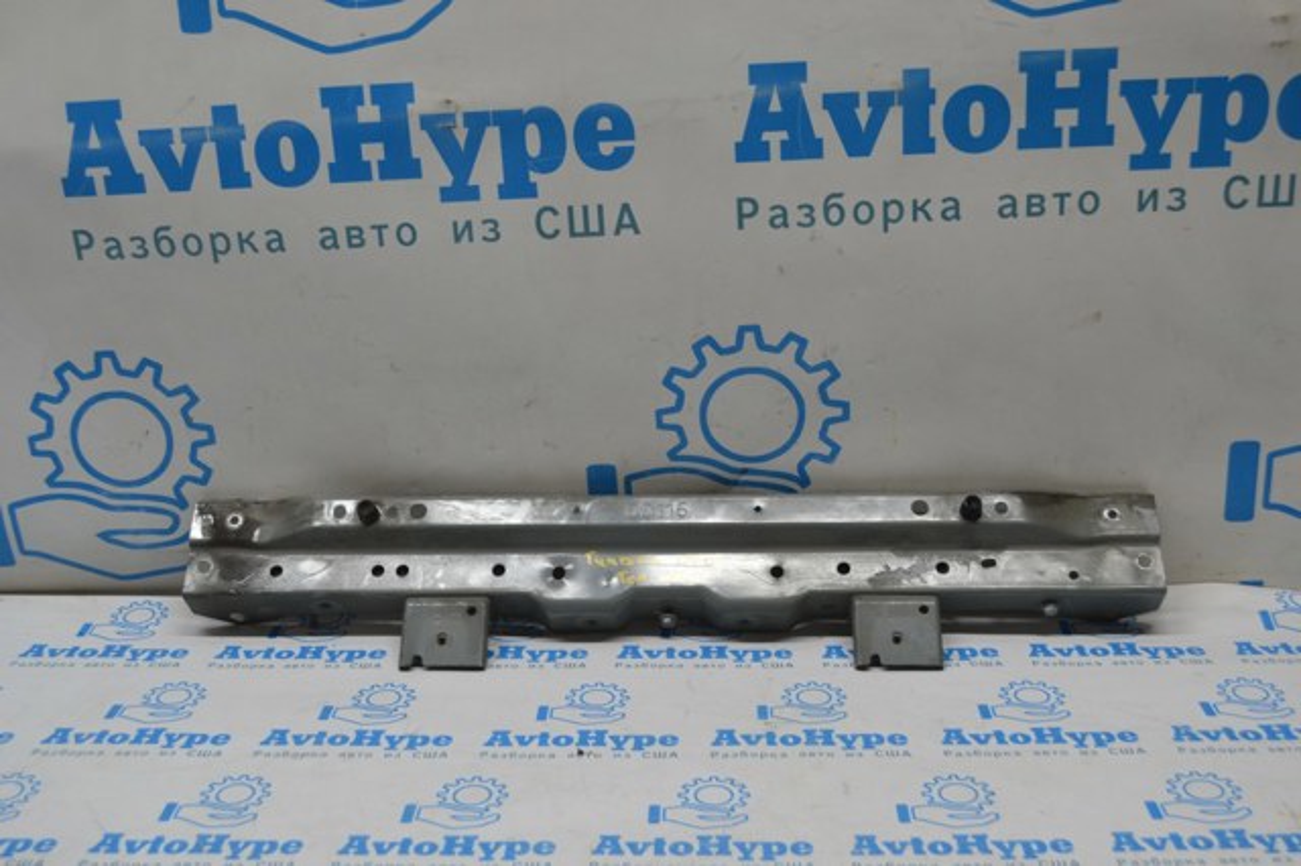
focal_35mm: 42
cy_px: 433
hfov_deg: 46.4
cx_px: 650
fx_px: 1517
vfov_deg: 31.9
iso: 400
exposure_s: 1/100
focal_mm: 28
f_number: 5
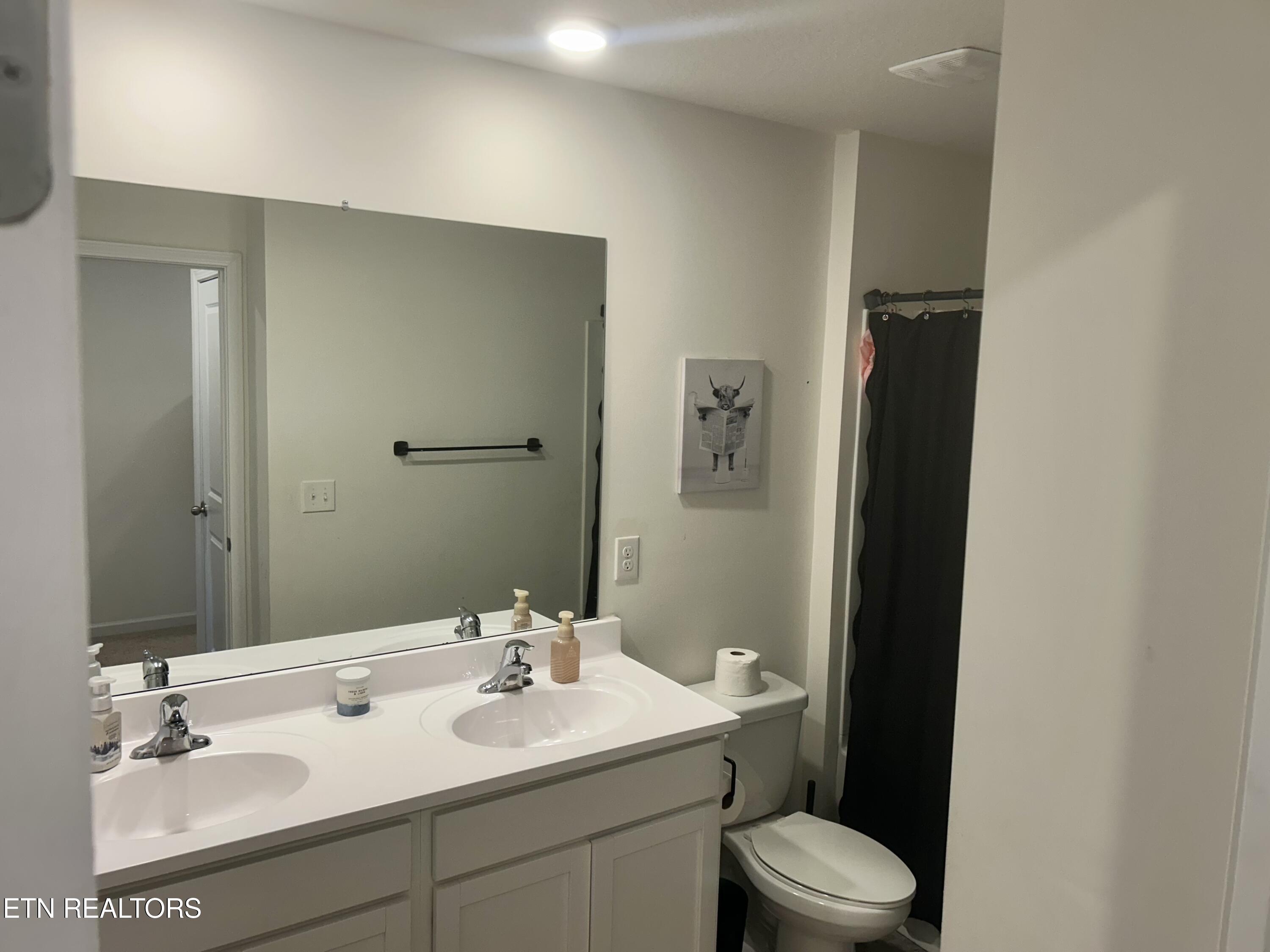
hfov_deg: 67.3
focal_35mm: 26
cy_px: 476
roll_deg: -2.8
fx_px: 954
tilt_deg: -6.5
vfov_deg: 53.1
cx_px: 635
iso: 80
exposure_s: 1/120
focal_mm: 5.7
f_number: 1.5
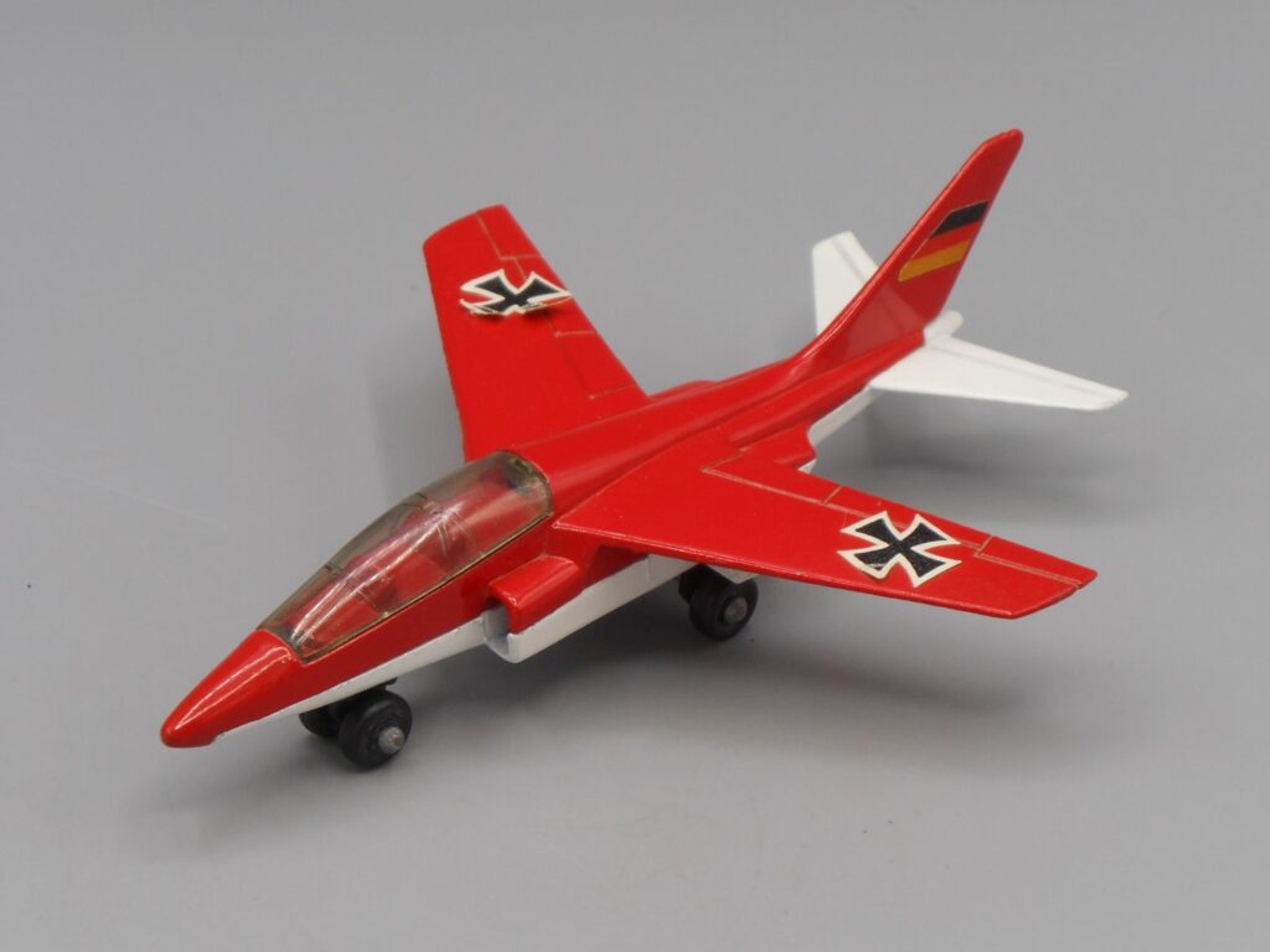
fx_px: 3852
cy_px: 476
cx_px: 635
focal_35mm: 105
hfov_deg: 18.7
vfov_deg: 14.1
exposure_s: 1/60
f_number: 5.1
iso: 80
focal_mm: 18.8
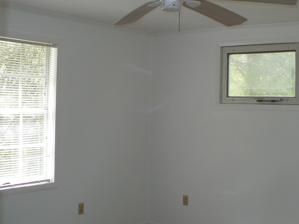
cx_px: 176
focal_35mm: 50
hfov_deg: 38.1
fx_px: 432
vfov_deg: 29.1
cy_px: 104
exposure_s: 1/30
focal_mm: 6.1
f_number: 2.8
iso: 100
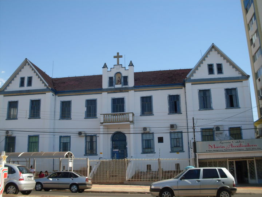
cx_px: 131
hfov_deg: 49.0
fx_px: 288
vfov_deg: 37.7
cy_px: 98
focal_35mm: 38
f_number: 8.4
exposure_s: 1/180
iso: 80
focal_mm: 6.3
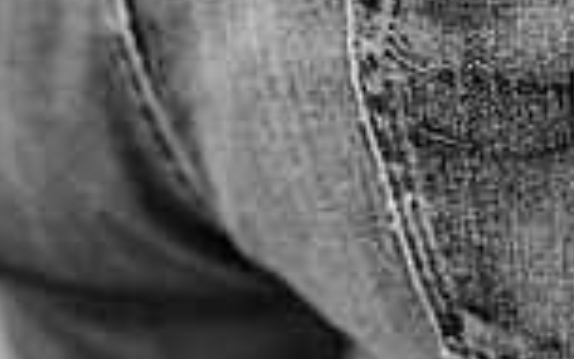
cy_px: -359
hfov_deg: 15.2
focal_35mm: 136
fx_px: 2127
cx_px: 536
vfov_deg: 9.1
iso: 400
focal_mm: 35
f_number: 1.8
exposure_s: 1/500
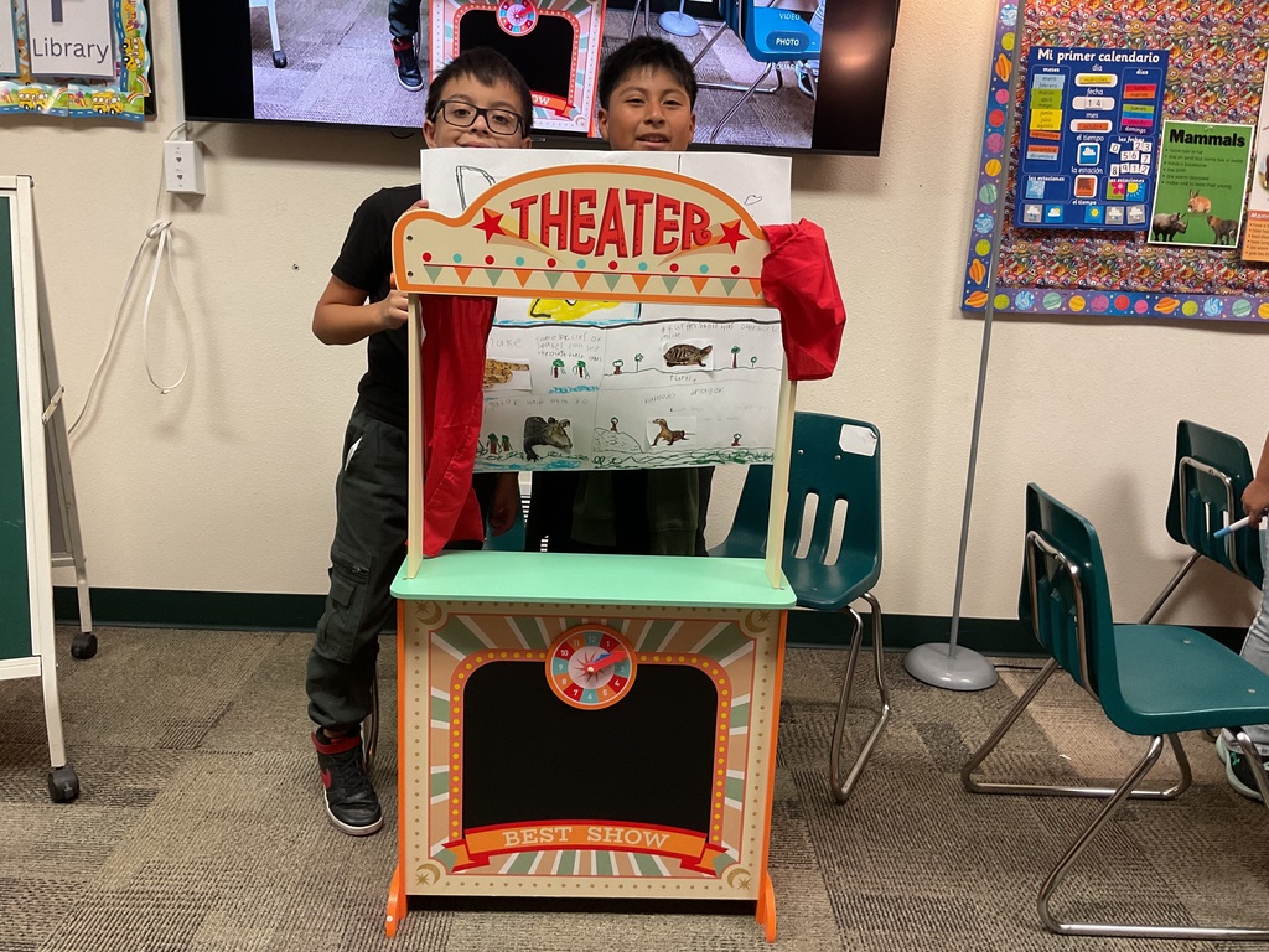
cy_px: 476
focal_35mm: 29
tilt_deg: -15.4
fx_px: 1063
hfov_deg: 61.7
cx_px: 634
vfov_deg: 48.2
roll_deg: -2.9
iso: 125
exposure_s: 1/60
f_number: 1.8
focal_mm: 3
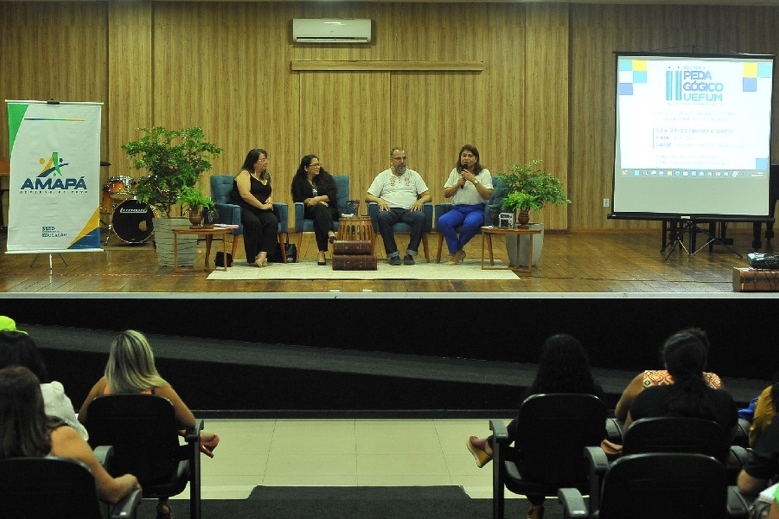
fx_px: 1082
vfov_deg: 27.0
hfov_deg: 39.6
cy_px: 260
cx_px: 390
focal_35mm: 50
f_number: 4
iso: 1600
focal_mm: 50
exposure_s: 1/125
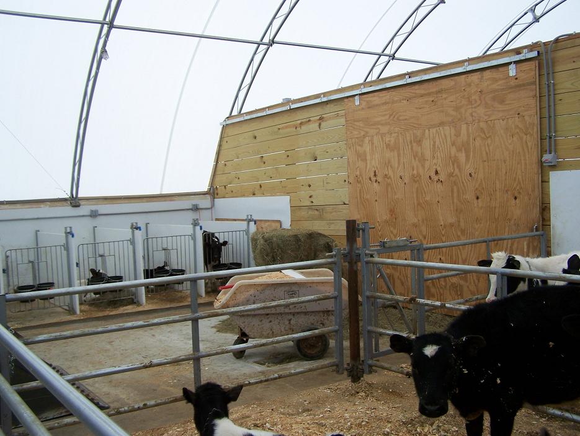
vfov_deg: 37.8
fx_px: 637
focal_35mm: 38
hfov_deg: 48.9
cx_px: 290
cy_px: 218
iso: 80
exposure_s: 1/200
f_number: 2.8
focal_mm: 6.3
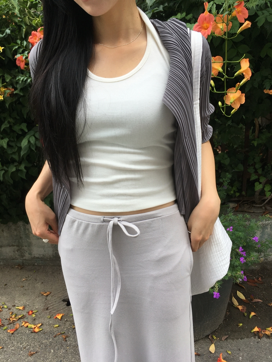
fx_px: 304
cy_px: 181
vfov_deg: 61.7
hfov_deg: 48.2
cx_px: 136
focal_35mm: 29
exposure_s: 1/469
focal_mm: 4.15
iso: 25
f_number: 2.2
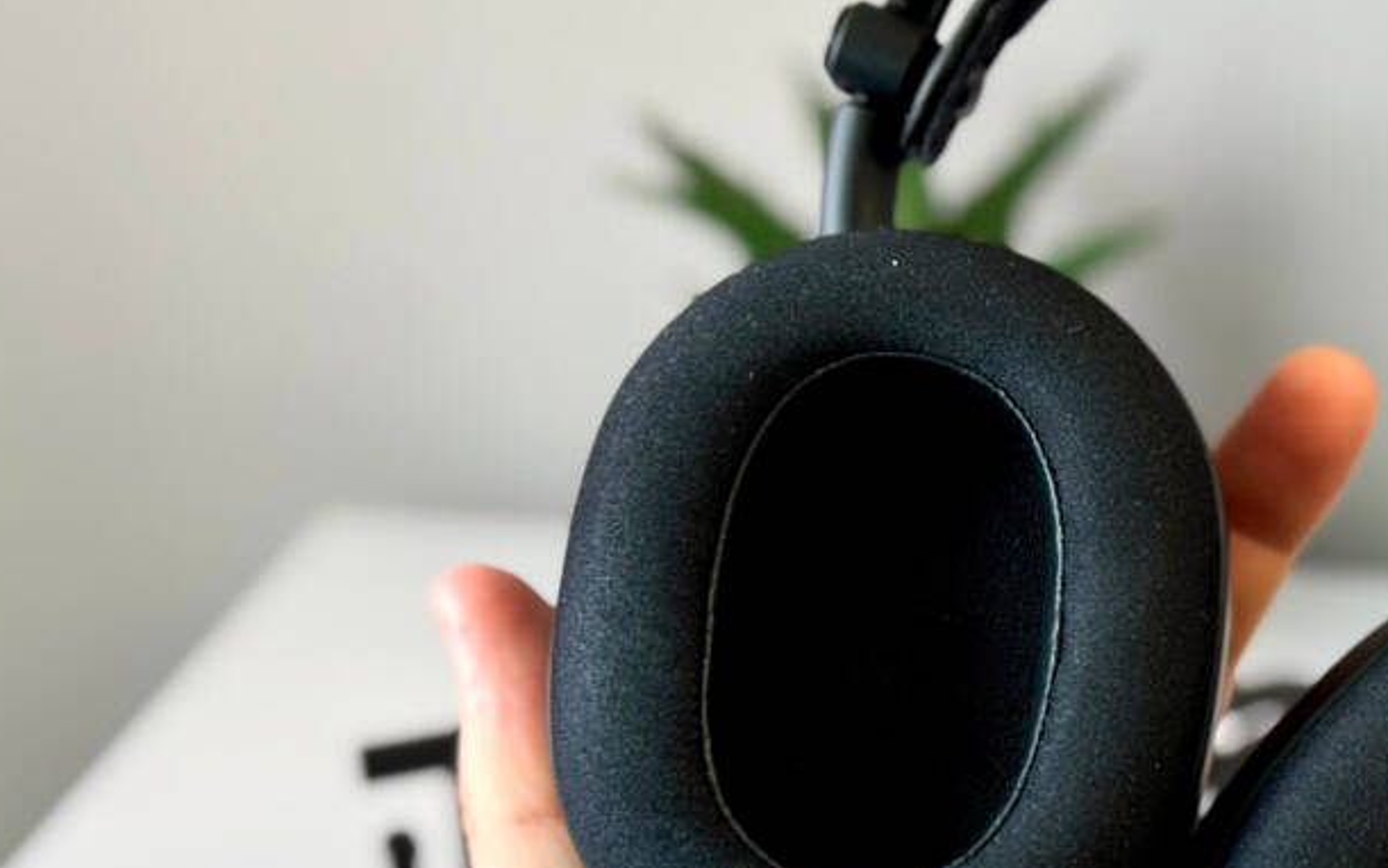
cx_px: 1259
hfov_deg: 20.4
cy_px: 507
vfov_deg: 13.1
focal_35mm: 100
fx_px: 3783
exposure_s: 1/50
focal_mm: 6.76
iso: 80
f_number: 1.78
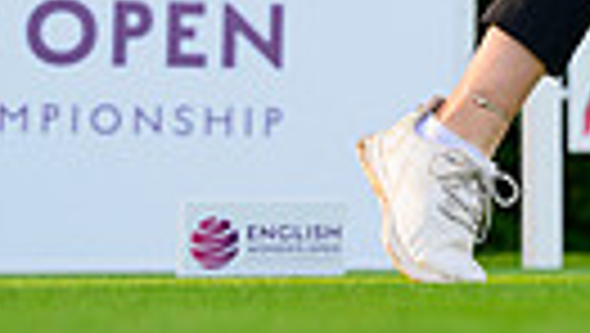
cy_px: -475
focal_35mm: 409
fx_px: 6405
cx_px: 1013
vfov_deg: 3.0
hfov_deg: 5.2
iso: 1600
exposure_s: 1/1600
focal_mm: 88
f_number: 4
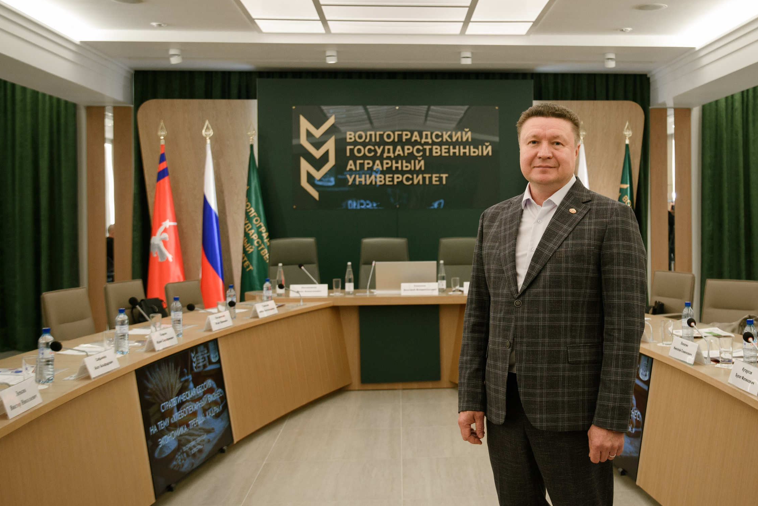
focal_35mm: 45
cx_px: 487
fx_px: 948
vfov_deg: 29.8
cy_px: 216
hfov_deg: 43.2
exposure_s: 1/250
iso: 1600
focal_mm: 34
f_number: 3.5
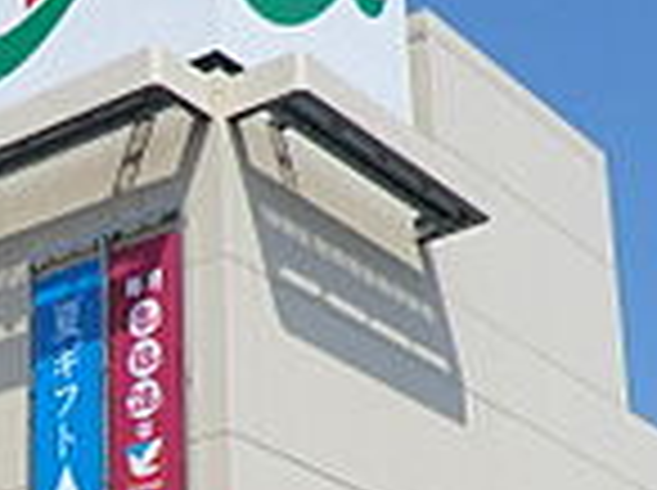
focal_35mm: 102
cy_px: 596
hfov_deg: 18.7
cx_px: -18
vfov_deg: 14.0
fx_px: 1933
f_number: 7.5
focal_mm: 4.3
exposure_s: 1/320
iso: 80
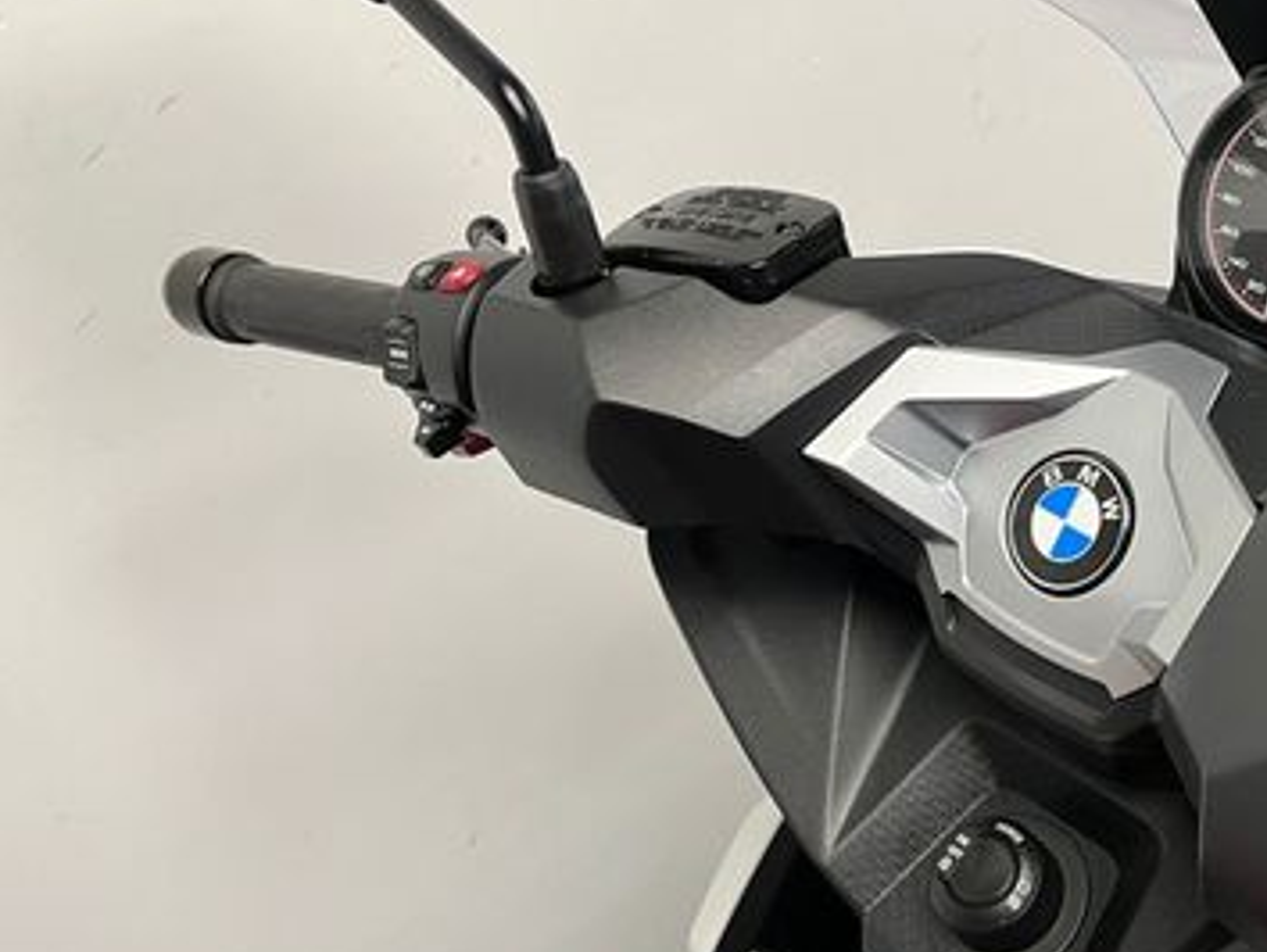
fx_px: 1721
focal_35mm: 47
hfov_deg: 38.8
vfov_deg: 30.9
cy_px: 544
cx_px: 1020
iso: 100
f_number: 1.6
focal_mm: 5.1
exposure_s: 1/50
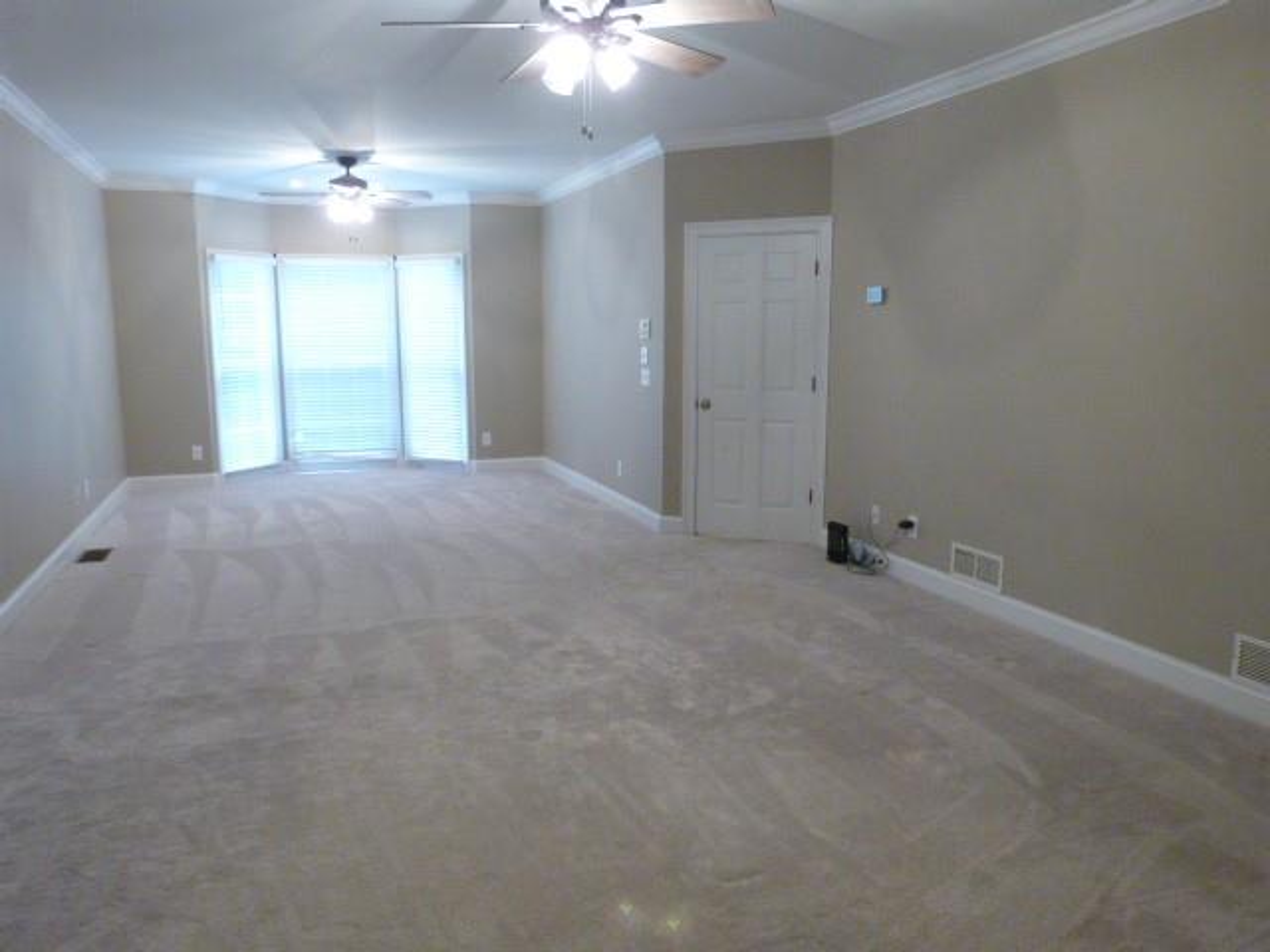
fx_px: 917
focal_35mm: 25
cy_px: 476
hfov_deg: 69.4
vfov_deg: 54.9
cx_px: 635
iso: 400
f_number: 2.8
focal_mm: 4.5
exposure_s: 1/40
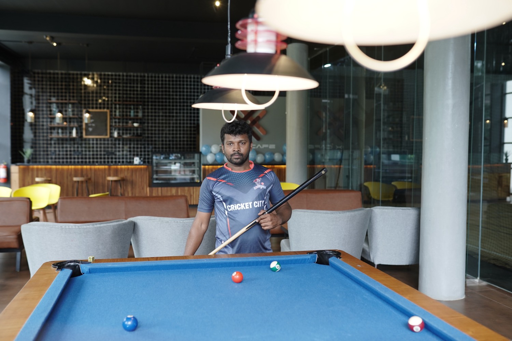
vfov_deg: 37.9
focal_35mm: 35
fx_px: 498
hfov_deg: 54.4
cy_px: 170
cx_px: 256
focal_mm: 35
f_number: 2.5
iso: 640
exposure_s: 1/200
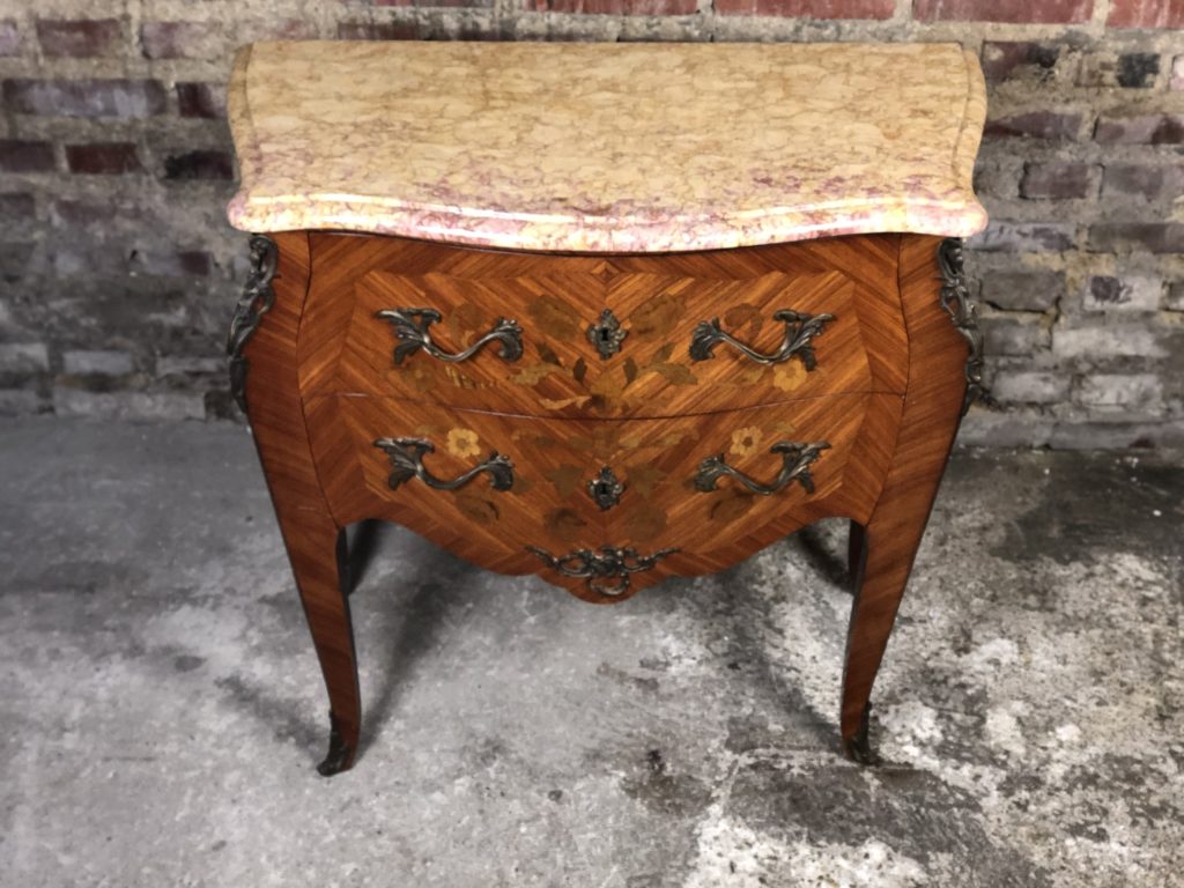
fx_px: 1779
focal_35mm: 52
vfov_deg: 28.0
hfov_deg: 36.8
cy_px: 444
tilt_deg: -37.1
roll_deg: +0.5
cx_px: 592
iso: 160
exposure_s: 1/25
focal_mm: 6
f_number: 2.4
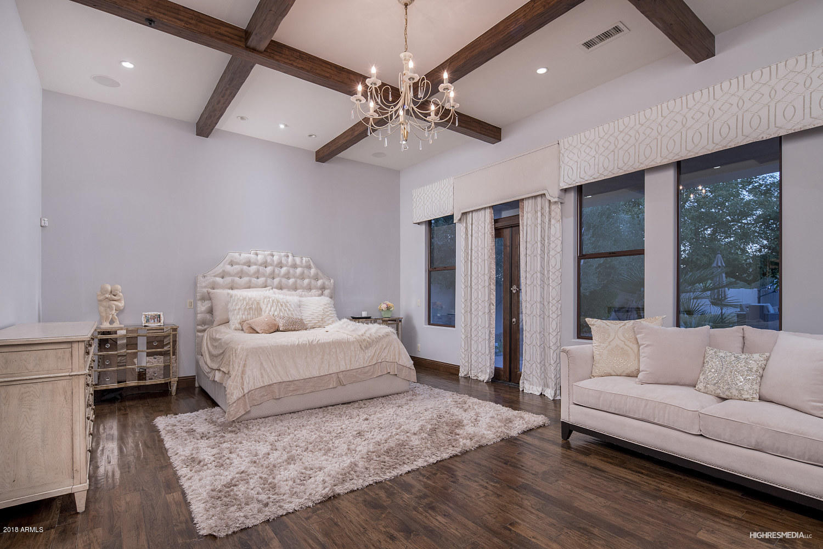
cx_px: 412
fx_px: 389
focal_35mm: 17
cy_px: 274
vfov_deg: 70.5
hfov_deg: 93.3
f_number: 8
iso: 800
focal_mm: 17
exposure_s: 1/15
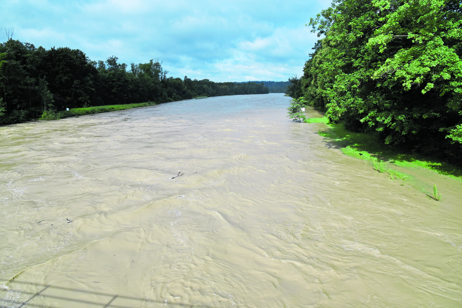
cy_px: 154
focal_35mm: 24
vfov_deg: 53.1
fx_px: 308
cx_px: 231
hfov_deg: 73.7
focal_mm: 24
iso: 640
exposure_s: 1/800
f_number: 14
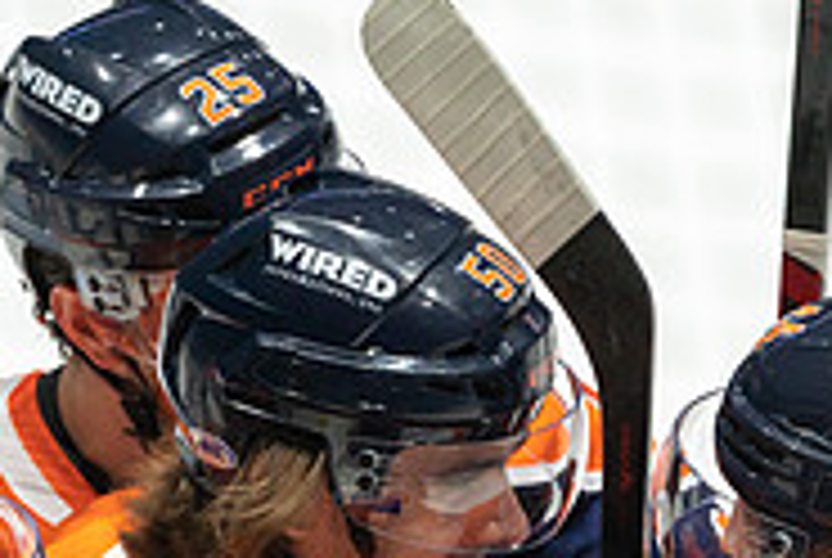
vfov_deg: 0.7
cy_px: 709
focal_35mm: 1877
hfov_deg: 1.1
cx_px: 328
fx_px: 43448
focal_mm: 600
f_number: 4
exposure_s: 1/640
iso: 1600
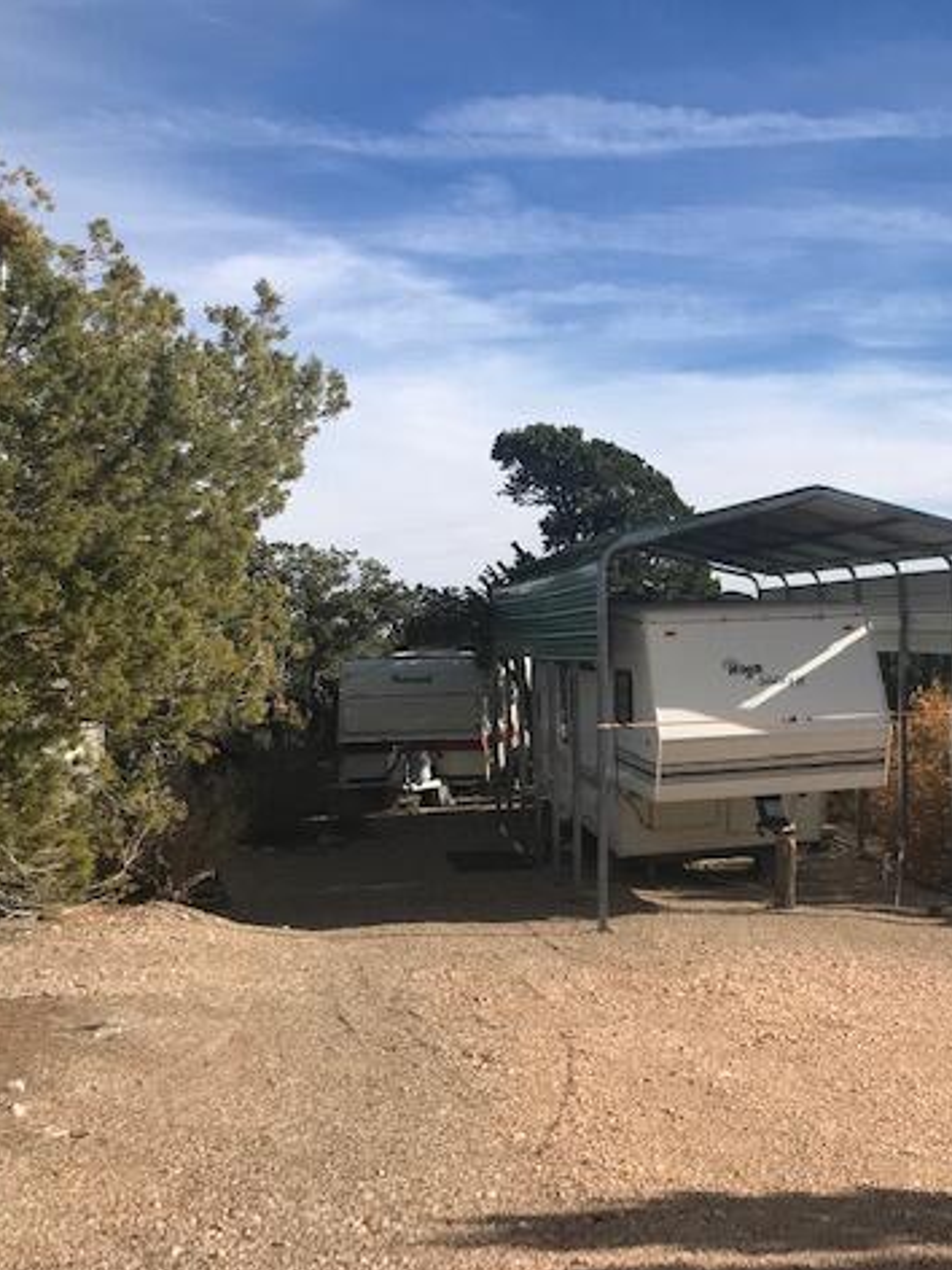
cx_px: 791
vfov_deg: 49.0
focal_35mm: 38
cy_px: 643
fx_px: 1393
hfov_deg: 36.2
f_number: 1.8
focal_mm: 3.99
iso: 20
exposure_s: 1/3195
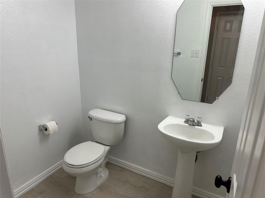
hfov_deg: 71.6
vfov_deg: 56.8
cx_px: 132
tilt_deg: -16.4
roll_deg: -1.0
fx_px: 184
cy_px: 99
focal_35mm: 24
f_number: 1.78
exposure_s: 1/120
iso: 80
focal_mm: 6.86
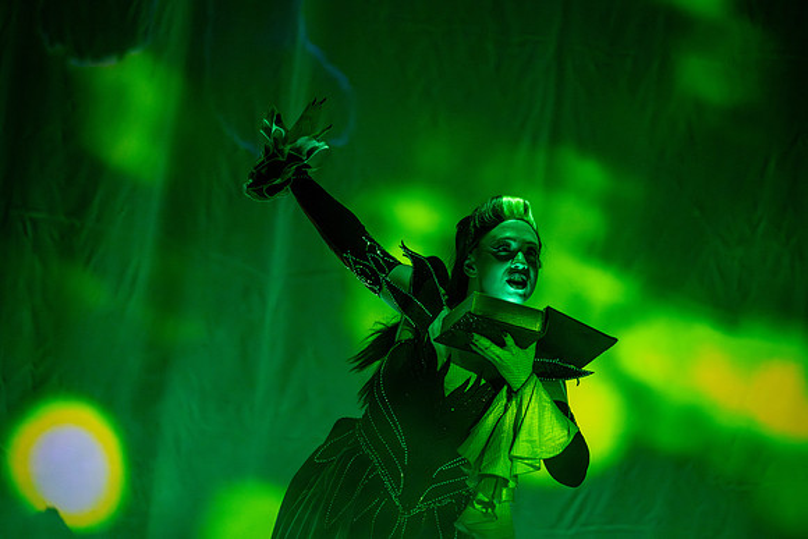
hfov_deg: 10.8
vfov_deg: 7.2
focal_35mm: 190
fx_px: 4265
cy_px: 270
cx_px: 404
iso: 5000
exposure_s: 1/800
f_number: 2.8
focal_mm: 190
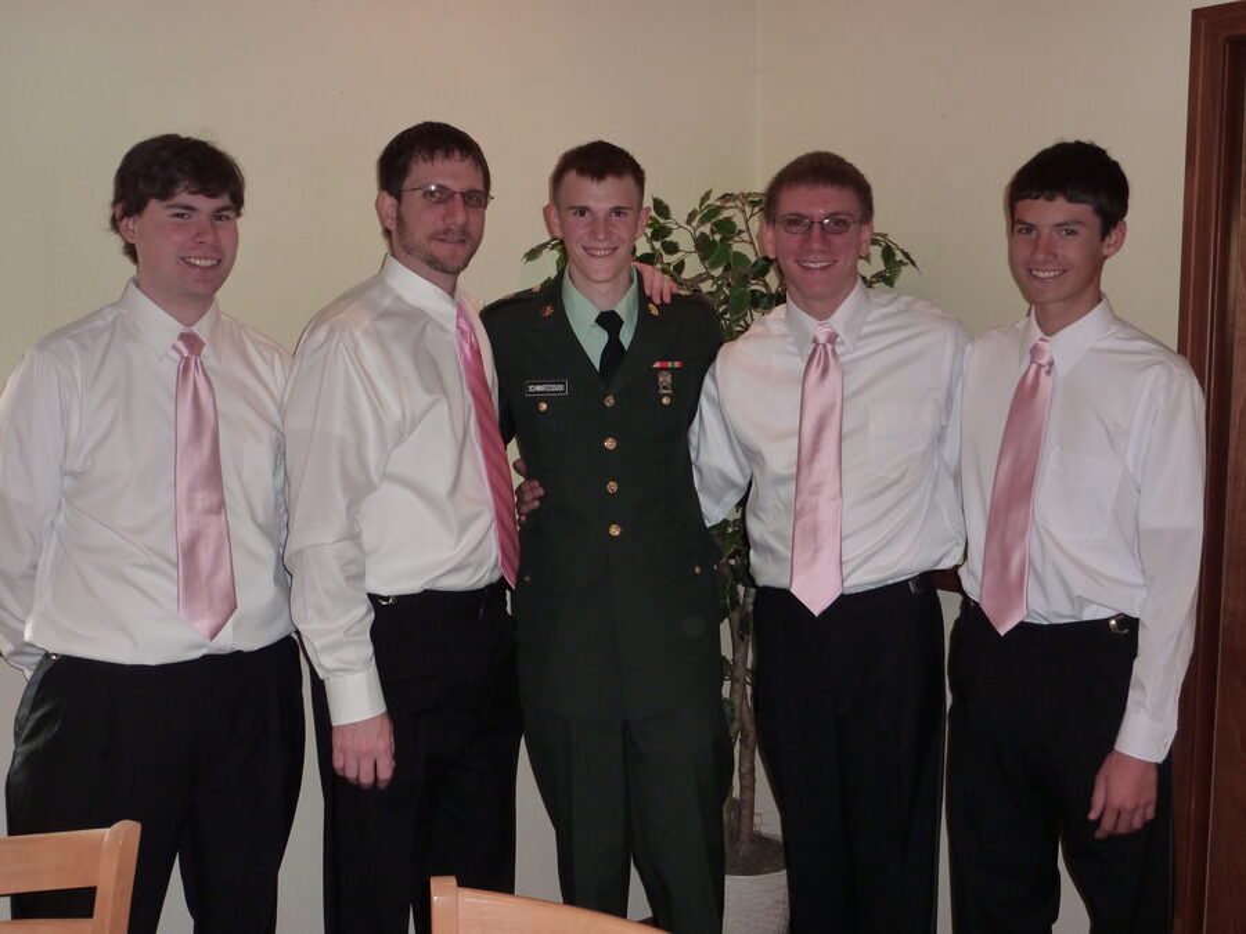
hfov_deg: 50.1
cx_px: 623
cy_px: 467
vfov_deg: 38.7
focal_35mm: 37
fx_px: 1332
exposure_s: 1/30
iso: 200
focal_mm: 6.1
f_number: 3.6
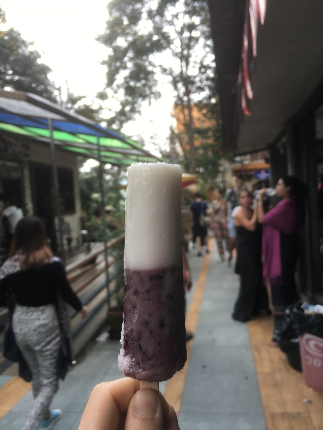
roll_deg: +2.7
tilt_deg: -1.0
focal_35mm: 29
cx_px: 162
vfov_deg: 61.7
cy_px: 215
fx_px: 361
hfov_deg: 48.2
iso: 25
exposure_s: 1/107
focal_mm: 4.15
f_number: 2.2
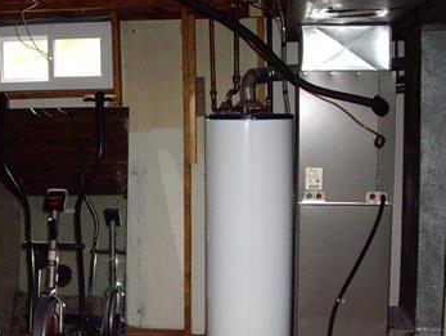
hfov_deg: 27.5
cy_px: 236
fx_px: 903
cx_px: 127
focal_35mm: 70
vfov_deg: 20.9
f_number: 2.7
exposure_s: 1/40
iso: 200
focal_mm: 6.2
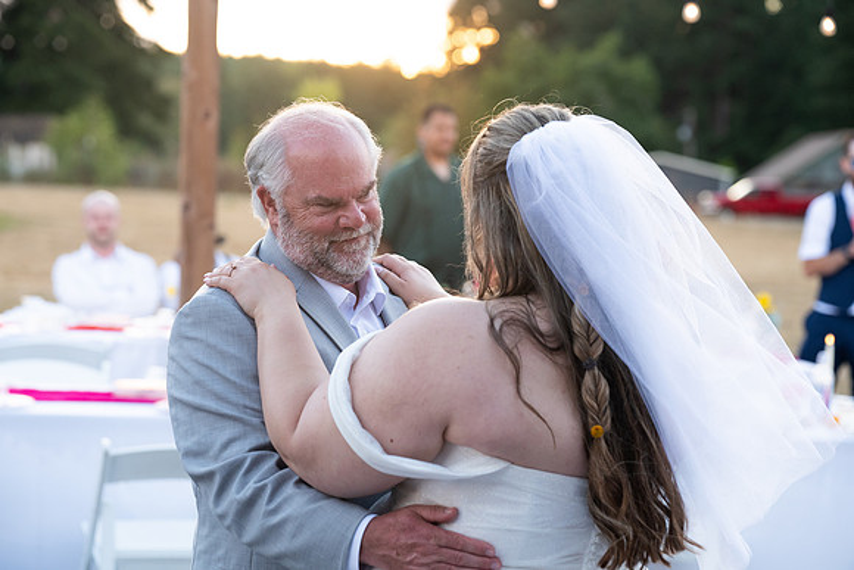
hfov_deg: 22.1
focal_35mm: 92
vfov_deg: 14.9
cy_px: 285
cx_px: 427
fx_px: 2183
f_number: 4
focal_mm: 92
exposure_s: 1/500
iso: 1600
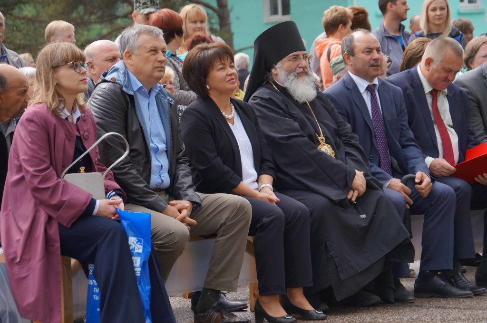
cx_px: 244
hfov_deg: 12.8
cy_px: 162
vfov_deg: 8.5
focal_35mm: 160
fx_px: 2168
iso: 200
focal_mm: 107
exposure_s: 1/400
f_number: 6.3
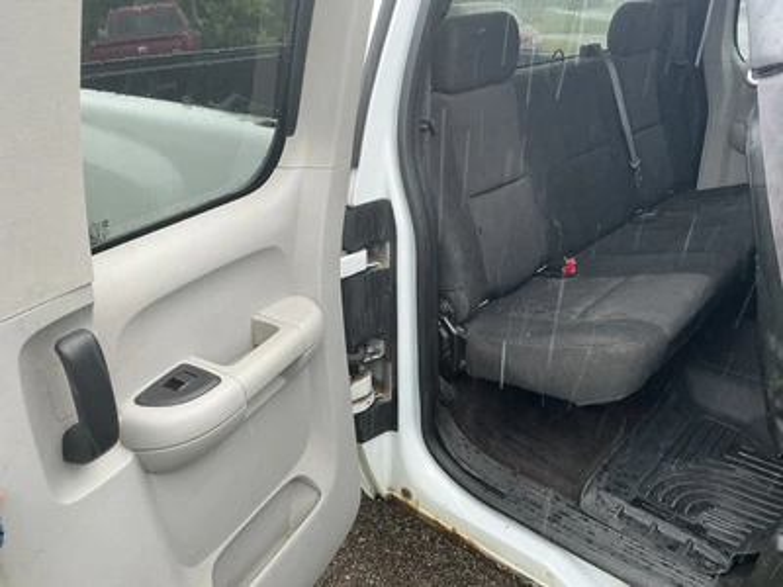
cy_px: 294
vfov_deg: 49.7
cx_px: 392
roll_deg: +0.6
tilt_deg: -22.0
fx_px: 633
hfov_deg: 63.4
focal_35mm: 28
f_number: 1.8
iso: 64
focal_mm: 3
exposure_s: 1/103
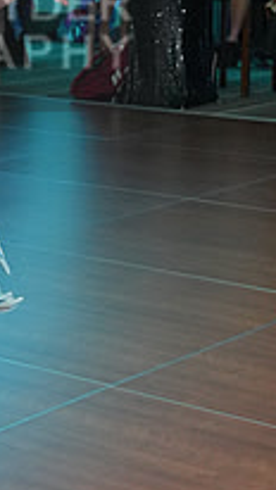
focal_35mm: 124
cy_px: 33
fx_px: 1612
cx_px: -158
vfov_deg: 17.0
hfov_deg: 9.5
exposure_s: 1/200
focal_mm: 42
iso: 4000
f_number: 4
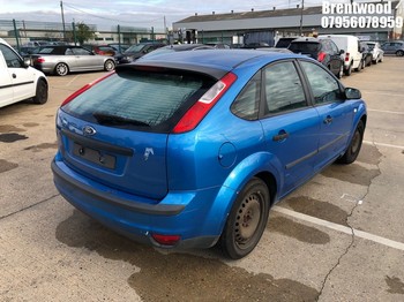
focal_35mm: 28
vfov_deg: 49.7
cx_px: 202
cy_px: 151
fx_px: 327
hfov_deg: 63.5
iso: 20
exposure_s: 1/470
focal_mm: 4
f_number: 1.8
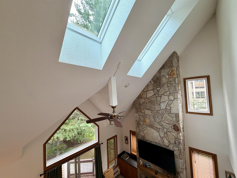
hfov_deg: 102.1
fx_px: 96
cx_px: 118
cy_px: 89
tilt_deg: +1.8
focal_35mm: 14
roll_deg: +2.5
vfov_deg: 85.7
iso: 125
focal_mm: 2.22
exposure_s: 1/120
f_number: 2.2
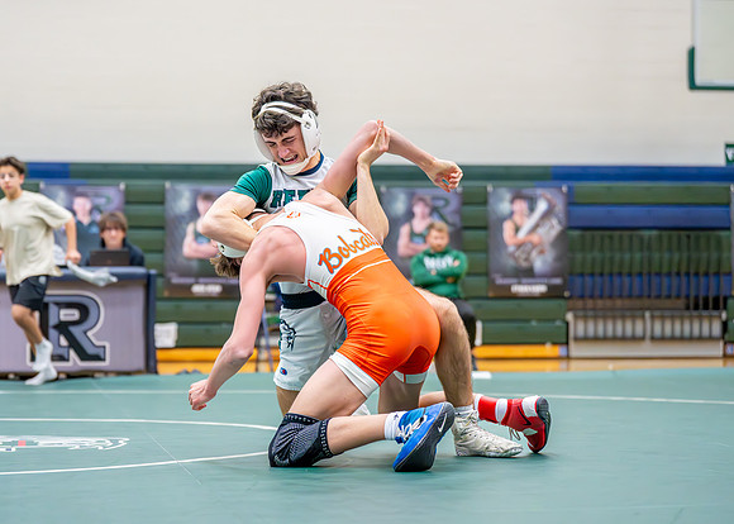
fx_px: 1817
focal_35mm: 87
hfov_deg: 22.8
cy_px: 264
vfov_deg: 16.4
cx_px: 297
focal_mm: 72
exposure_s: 1/1000
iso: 6400
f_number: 2.8
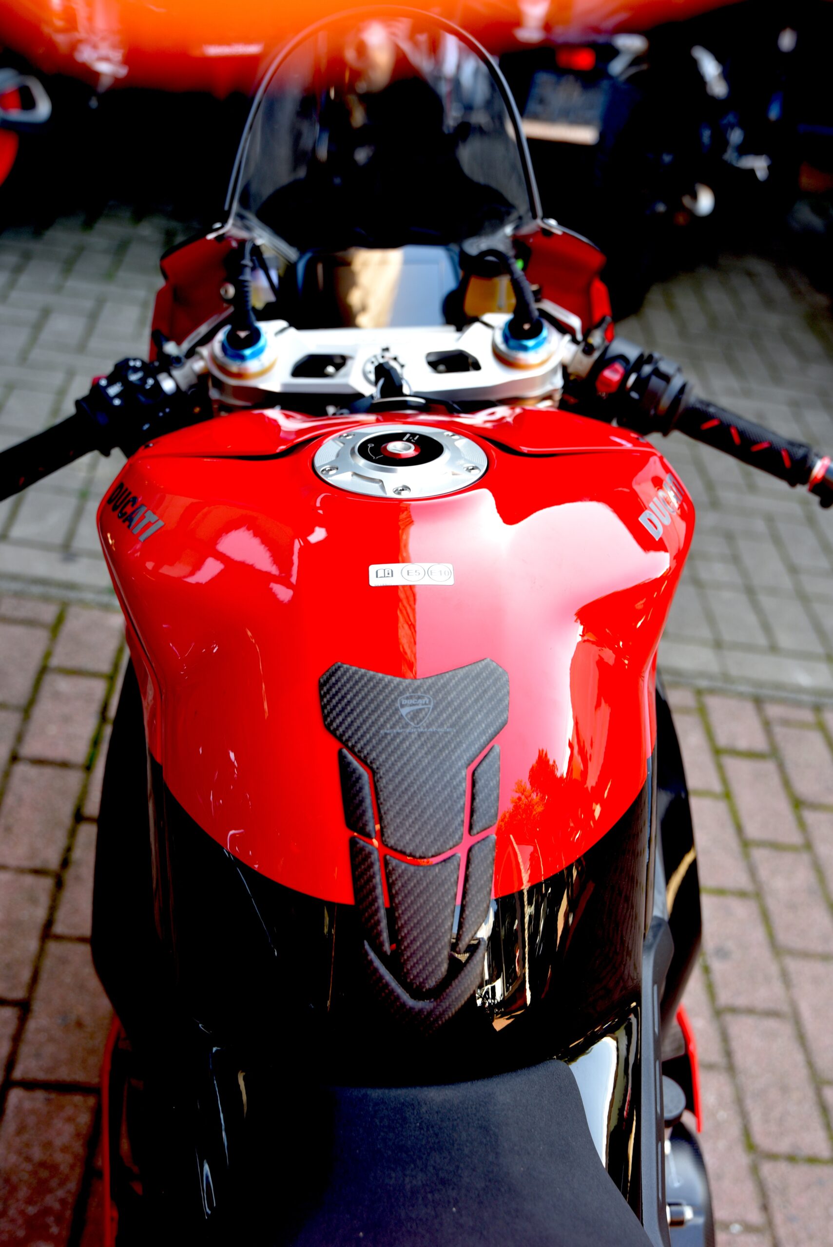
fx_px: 1526
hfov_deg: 30.5
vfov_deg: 44.5
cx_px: 416
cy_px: 624
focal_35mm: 44
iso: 200
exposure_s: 1/80
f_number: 4.5
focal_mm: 44
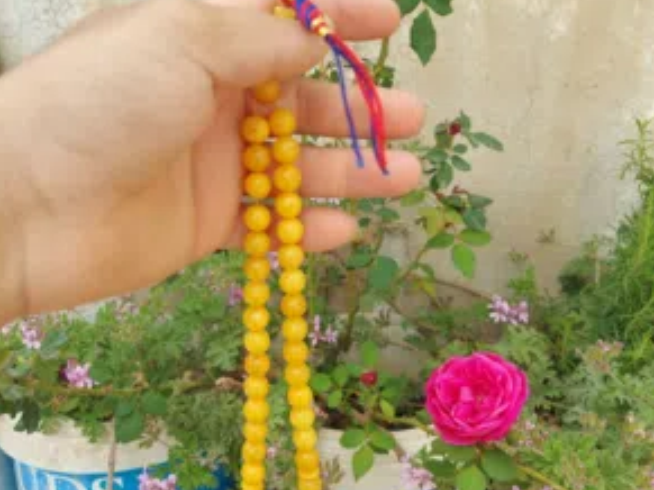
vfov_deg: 42.9
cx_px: 324
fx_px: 623
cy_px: 252
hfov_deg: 55.4
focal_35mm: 33
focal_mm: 5.23
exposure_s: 1/337
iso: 40
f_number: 1.8
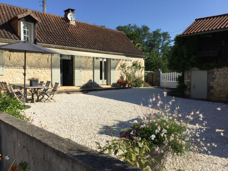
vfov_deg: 45.4
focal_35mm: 31
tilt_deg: -3.3
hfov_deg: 58.4
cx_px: 114
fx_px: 204
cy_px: 86
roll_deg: +0.3
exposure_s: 1/1631
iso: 25
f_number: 2.4
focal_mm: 3.3
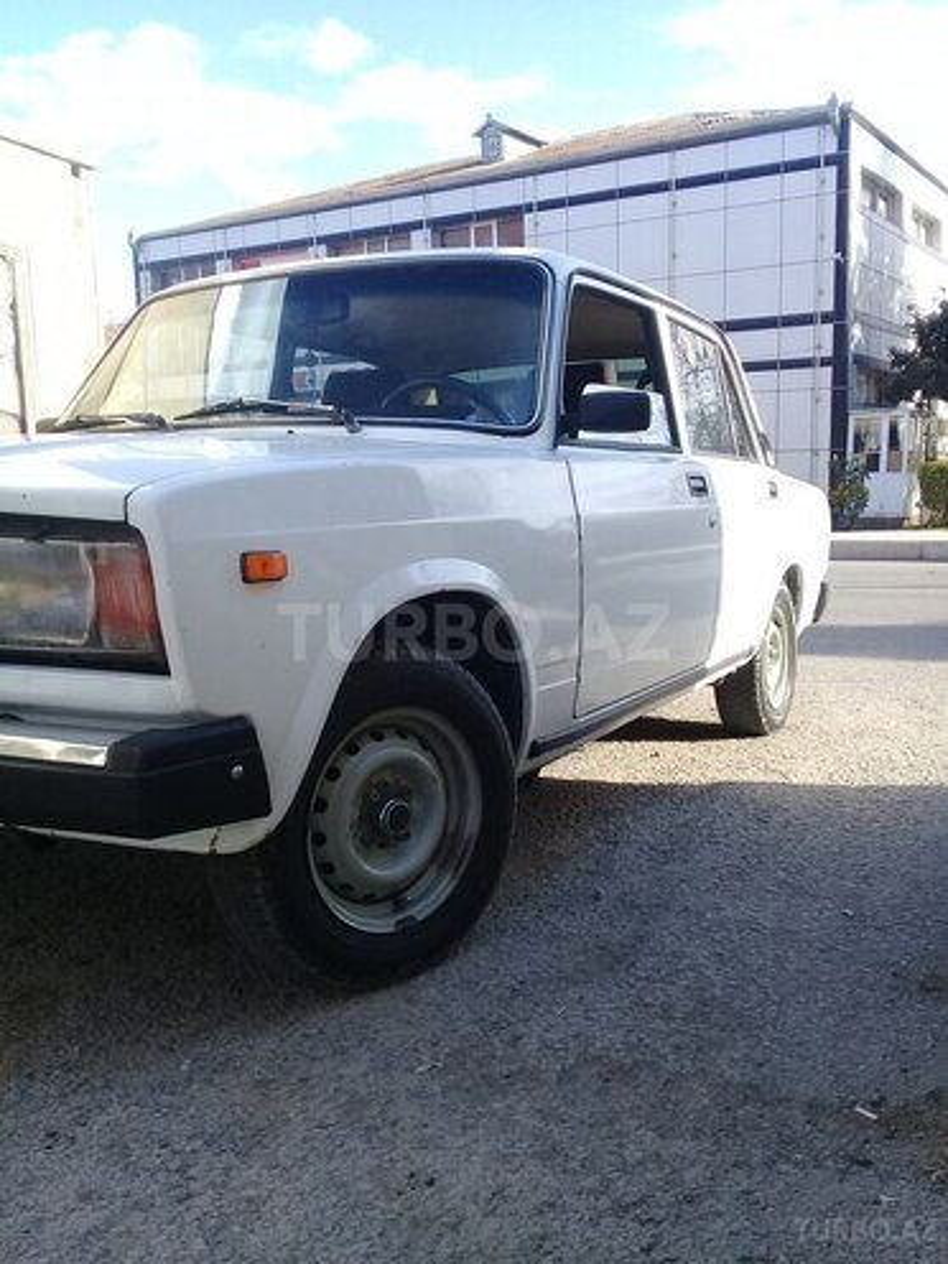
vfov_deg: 58.4
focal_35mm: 31
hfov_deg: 45.4
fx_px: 1132
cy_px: 632
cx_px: 474
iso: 50
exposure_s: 1/427
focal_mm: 3.3
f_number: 2.2
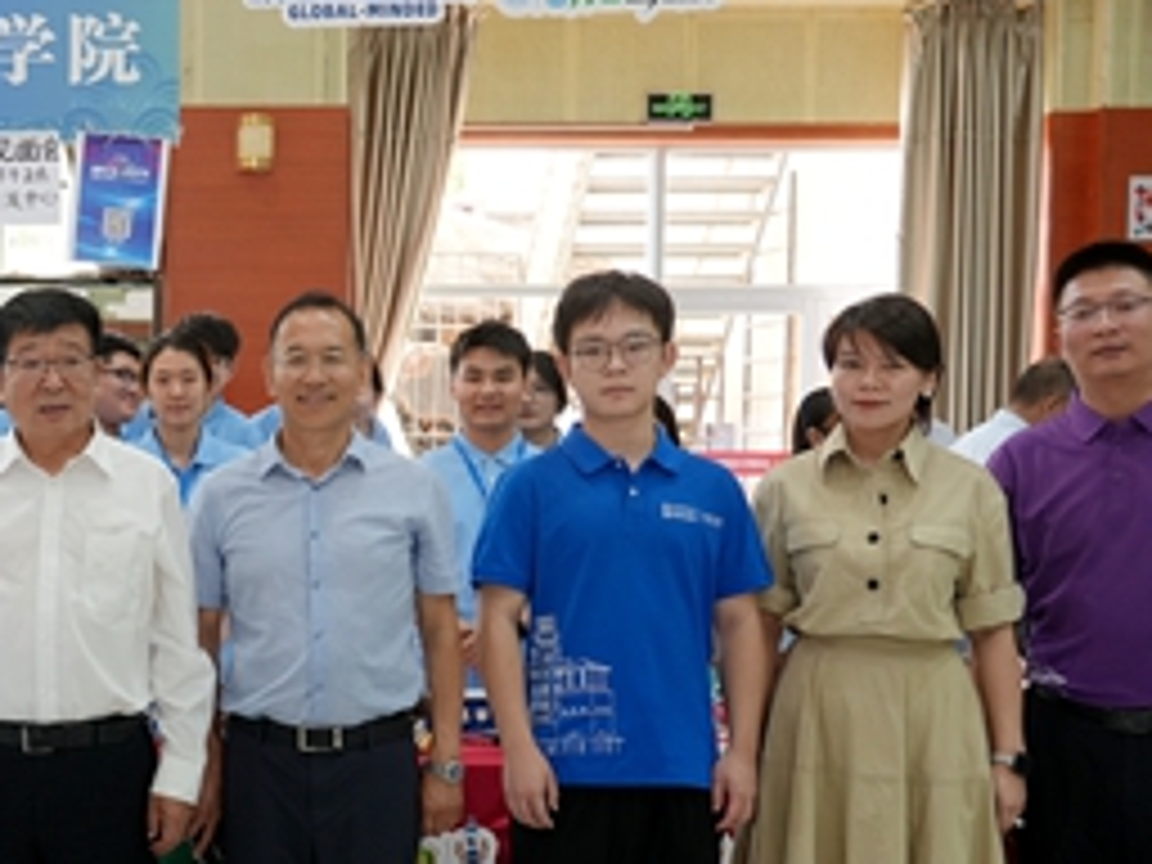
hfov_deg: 33.1
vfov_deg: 26.7
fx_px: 1797
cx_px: 54
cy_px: 639
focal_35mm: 54
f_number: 4
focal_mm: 24
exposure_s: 1/60
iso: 500
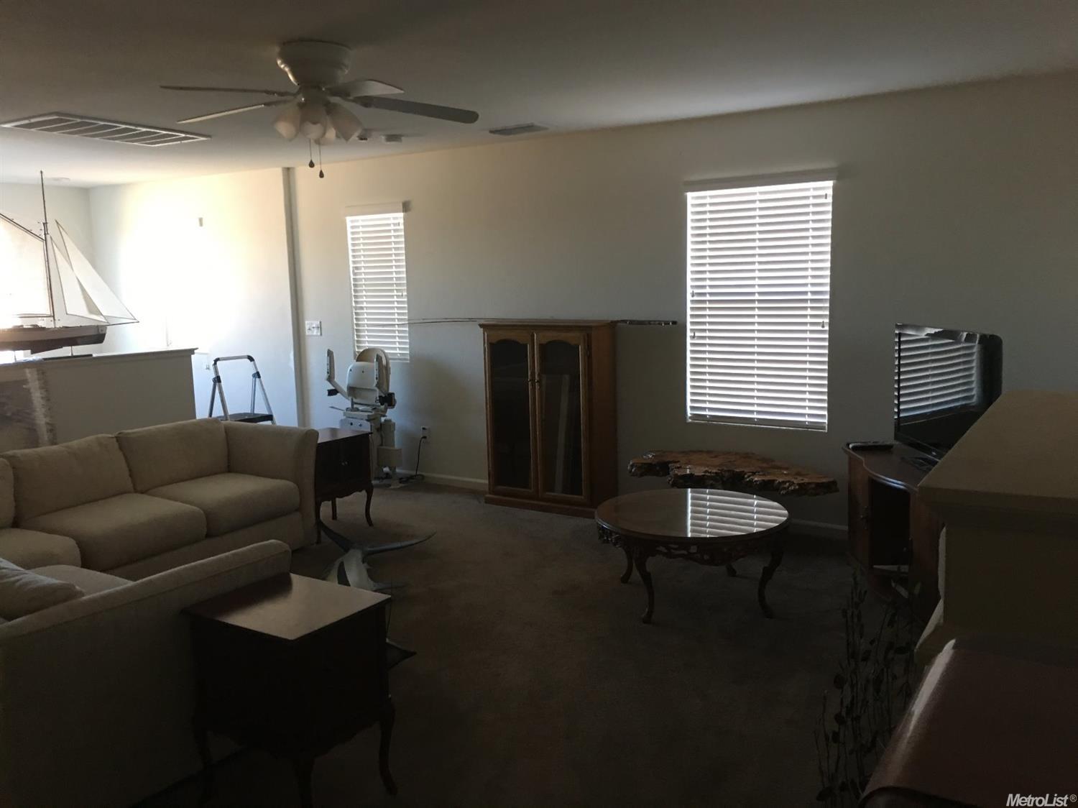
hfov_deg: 61.7
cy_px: 404
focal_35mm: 29
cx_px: 539
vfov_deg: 48.2
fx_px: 903
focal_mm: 4.15
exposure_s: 1/15
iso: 50
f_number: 2.2
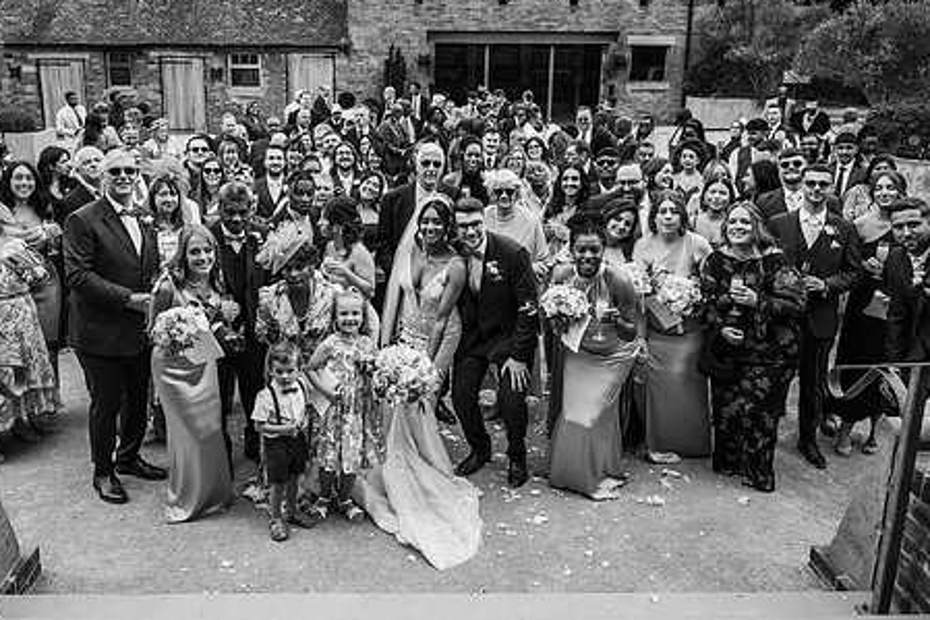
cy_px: 222
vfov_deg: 41.9
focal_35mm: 31
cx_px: 423
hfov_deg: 60.2
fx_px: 800
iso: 250
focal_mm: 24
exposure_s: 1/1000
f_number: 4.5
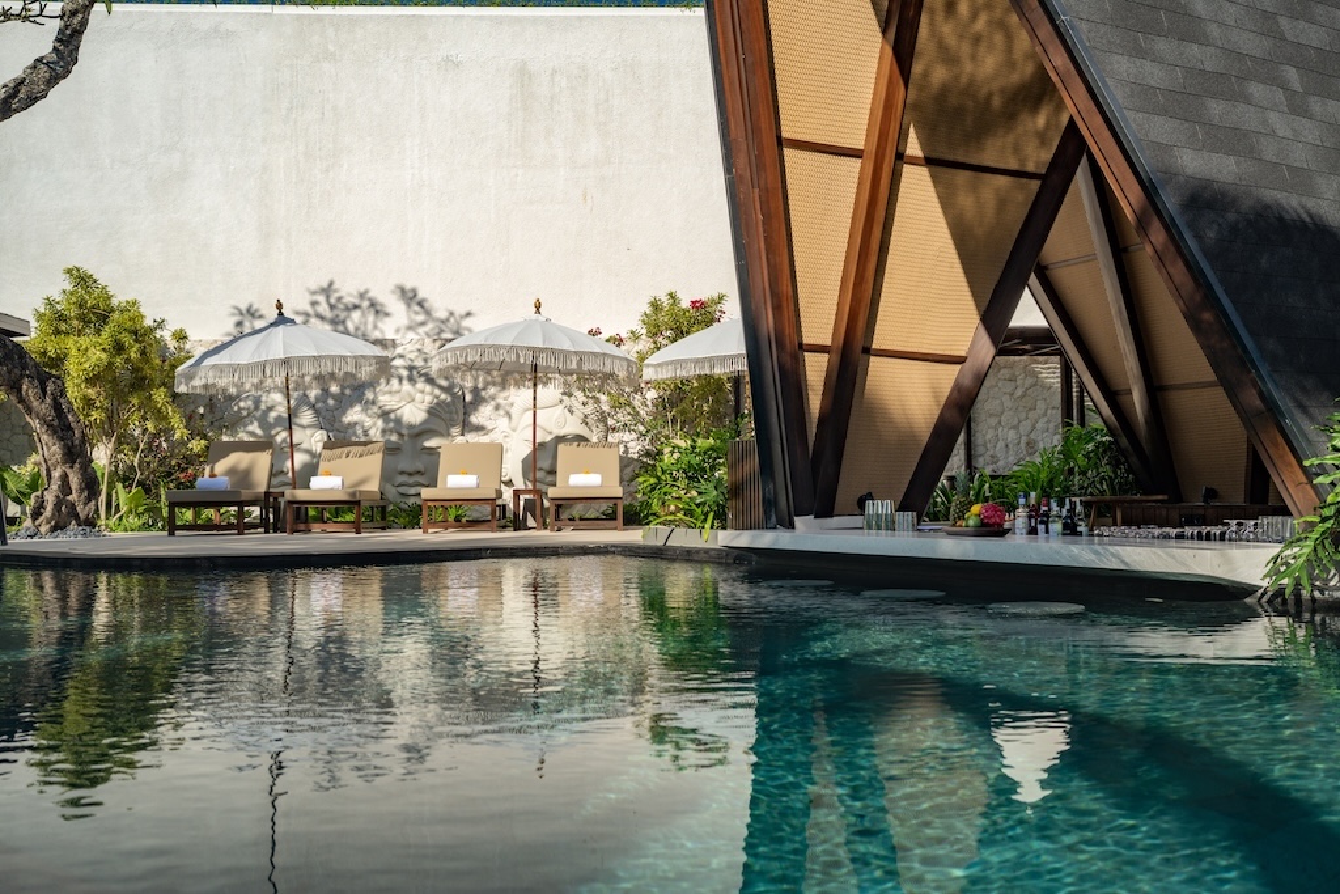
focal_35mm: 35
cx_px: 670
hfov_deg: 54.4
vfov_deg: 37.9
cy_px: 447
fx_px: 1303
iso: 200
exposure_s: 1/400
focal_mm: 35
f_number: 5.6
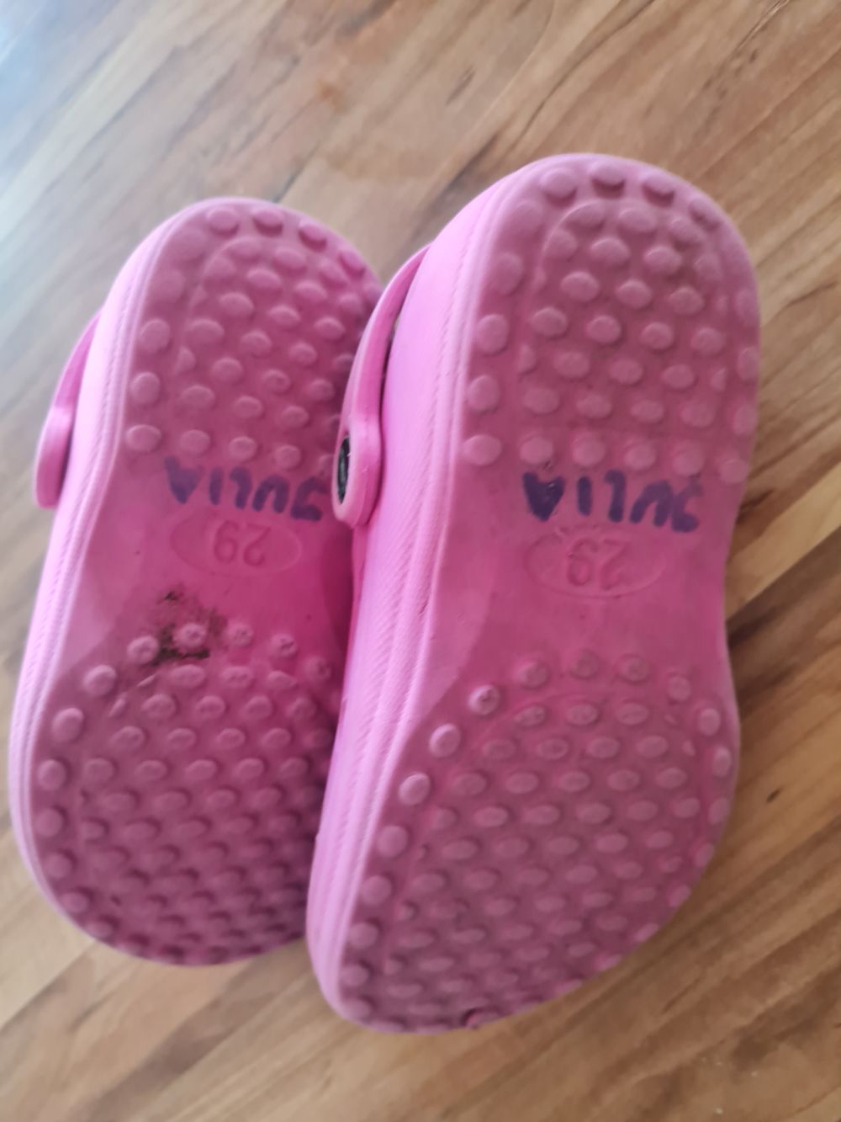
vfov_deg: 67.3
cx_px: 420
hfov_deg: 53.1
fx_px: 842
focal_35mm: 26
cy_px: 561
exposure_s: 1/50
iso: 320
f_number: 1.8
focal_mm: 5.4
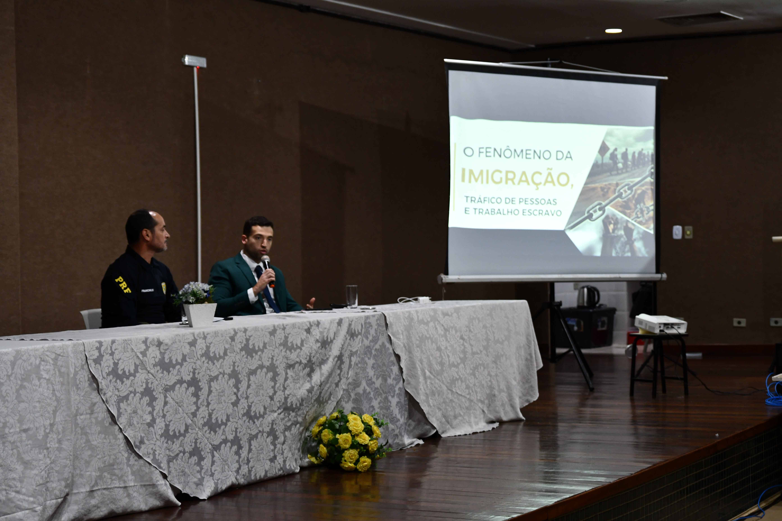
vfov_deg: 18.2
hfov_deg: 27.0
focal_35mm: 75
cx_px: 391
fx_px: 1629
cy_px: 260
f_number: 2.8
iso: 800
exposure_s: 1/125
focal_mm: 50
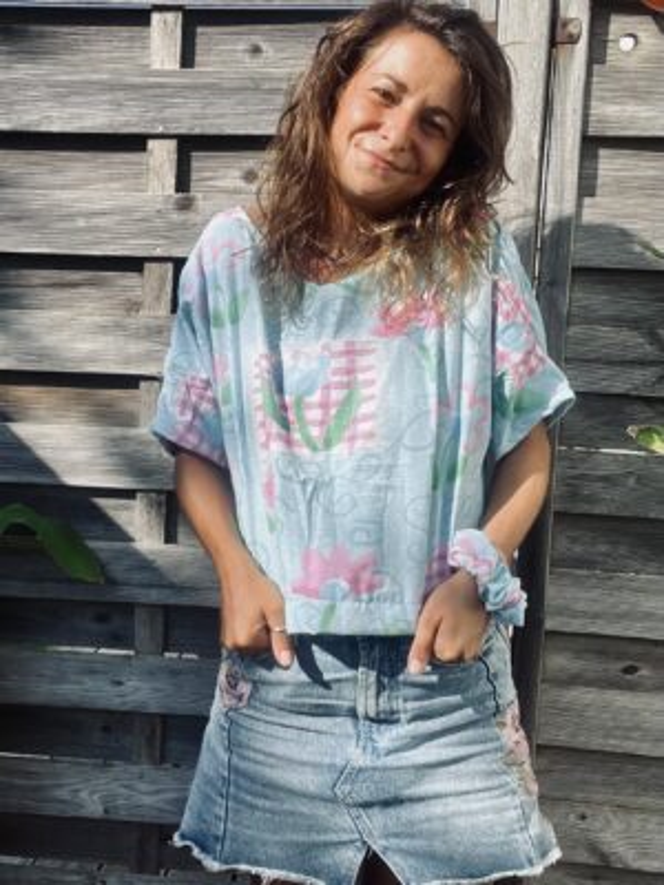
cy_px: 442
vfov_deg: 60.0
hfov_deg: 46.8
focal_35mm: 30
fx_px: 767
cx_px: 332
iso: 32
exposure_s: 1/900
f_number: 2.2
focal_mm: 2.71
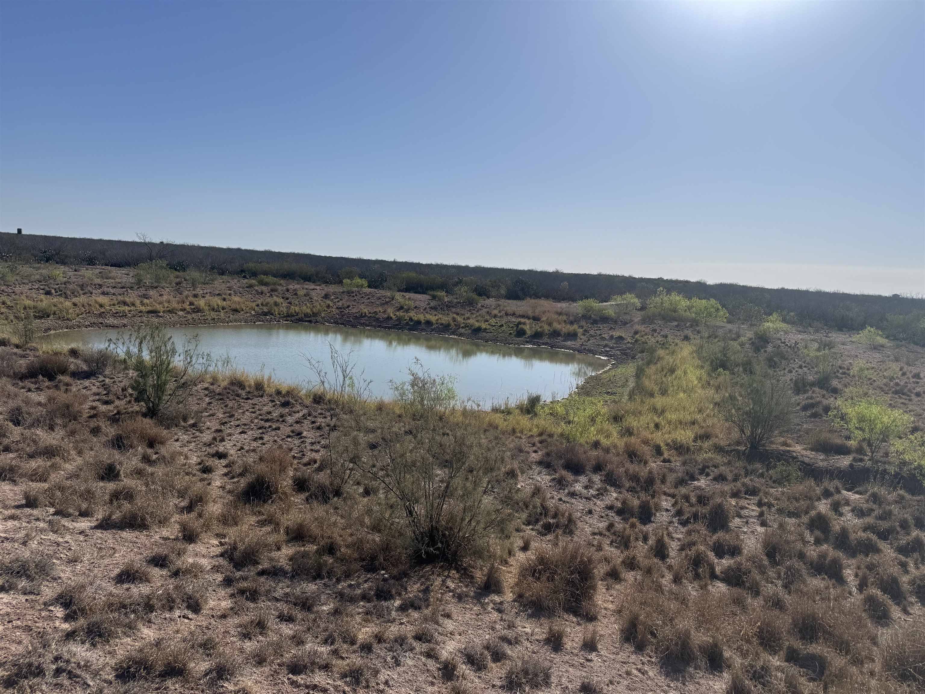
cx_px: 462
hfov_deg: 71.6
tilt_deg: -6.7
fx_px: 641
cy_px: 347
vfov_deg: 56.8
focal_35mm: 24
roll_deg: -4.1
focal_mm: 6.76
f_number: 1.78
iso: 80
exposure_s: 1/10417
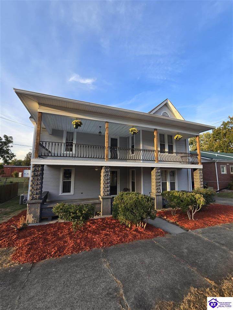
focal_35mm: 13
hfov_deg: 90.0
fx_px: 117
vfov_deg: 106.2
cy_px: 155
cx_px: 116
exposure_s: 1/241
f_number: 2.2
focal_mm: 2.2
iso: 50
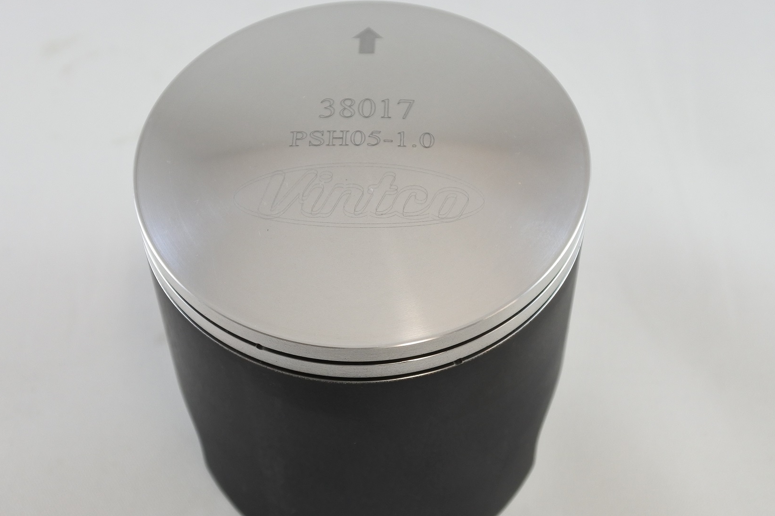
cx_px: 387
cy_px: 275
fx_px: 1162
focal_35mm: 54
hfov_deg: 36.9
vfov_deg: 25.0
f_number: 4.5
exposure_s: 1/125
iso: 400
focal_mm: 16.8
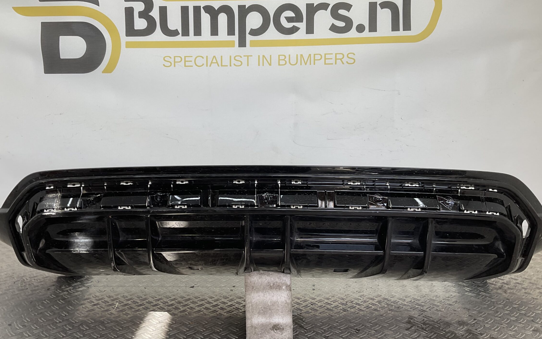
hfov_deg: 55.3
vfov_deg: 36.3
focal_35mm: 35
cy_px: 177
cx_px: 254
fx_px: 517
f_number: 1.8
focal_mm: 3
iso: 16
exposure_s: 1/155
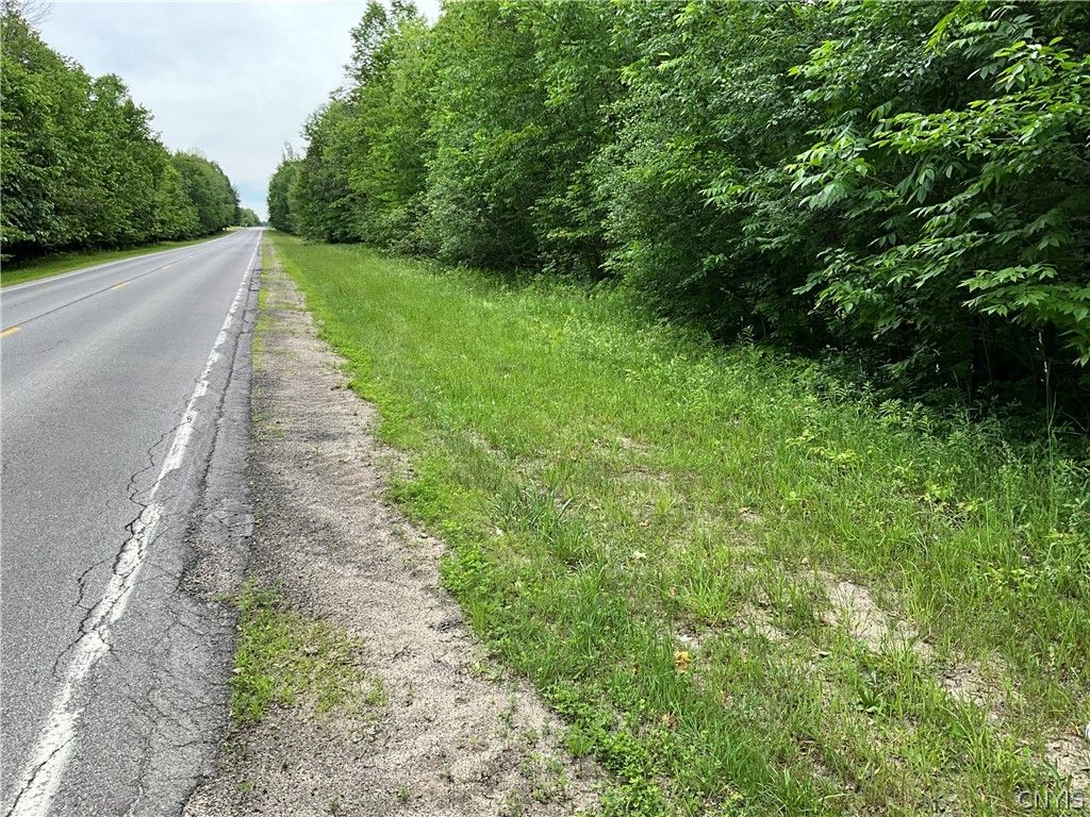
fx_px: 913
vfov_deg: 48.2
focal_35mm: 29
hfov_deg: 61.7
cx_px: 545
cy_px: 408
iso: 25
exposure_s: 1/353
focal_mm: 3
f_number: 1.8
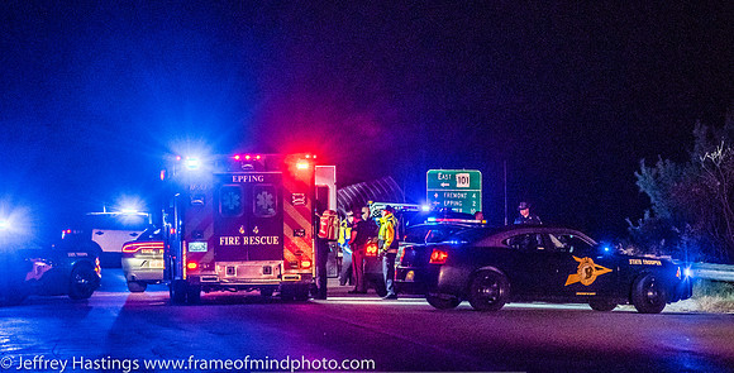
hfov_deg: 10.7
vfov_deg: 5.5
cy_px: 200
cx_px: 356
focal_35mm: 206
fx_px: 3918
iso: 2000
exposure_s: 1/250
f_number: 4.8
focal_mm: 120
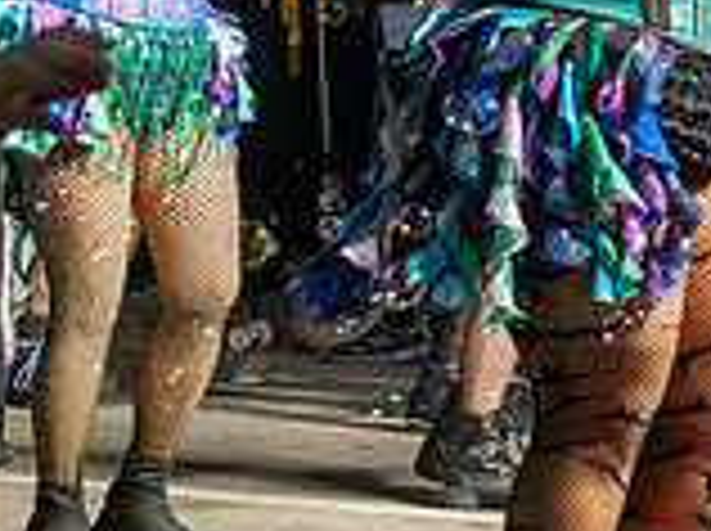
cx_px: 975
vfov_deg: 8.7
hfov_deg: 11.4
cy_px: -40
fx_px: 3466
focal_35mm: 169
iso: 10000
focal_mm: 19
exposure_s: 1/200
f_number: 4.5
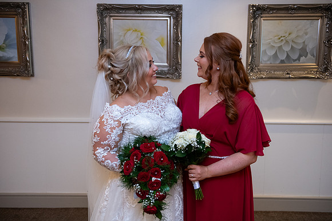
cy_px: 110
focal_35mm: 42
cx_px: 166
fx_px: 387
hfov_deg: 46.4
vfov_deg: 31.9
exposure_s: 1/160
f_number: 3.5
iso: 1000
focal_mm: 42
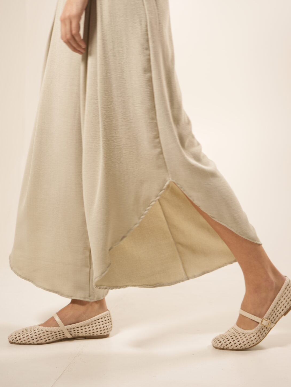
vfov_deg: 32.1
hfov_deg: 24.4
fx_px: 672
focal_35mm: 60
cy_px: 153
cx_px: 151
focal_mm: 50
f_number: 2.8
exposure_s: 1/50
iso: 400
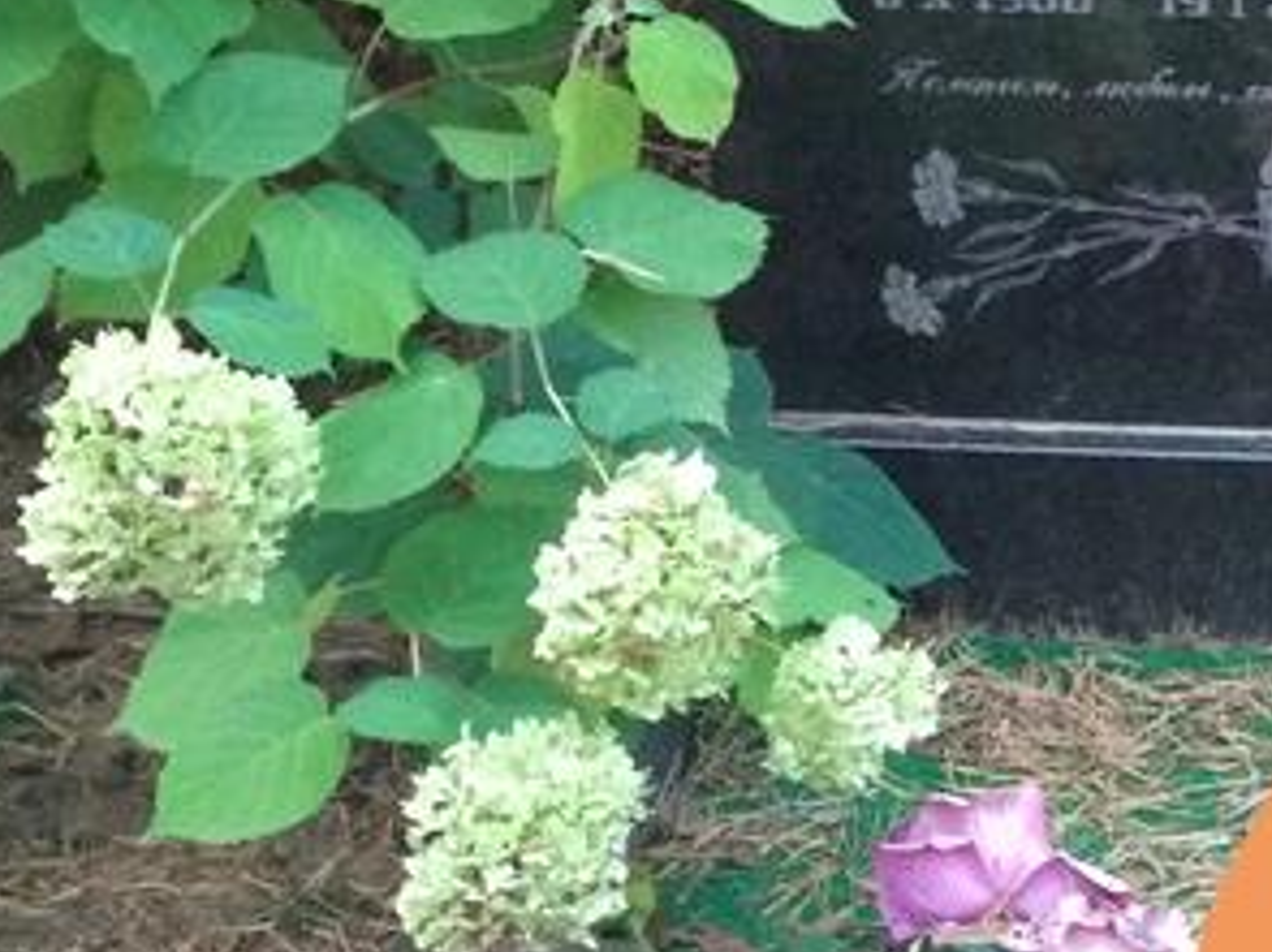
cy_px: -142
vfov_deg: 10.4
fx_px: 5179
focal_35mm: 141
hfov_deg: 13.8
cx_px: 1216
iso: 1250
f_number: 2.6
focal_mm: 5.99
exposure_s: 1/30
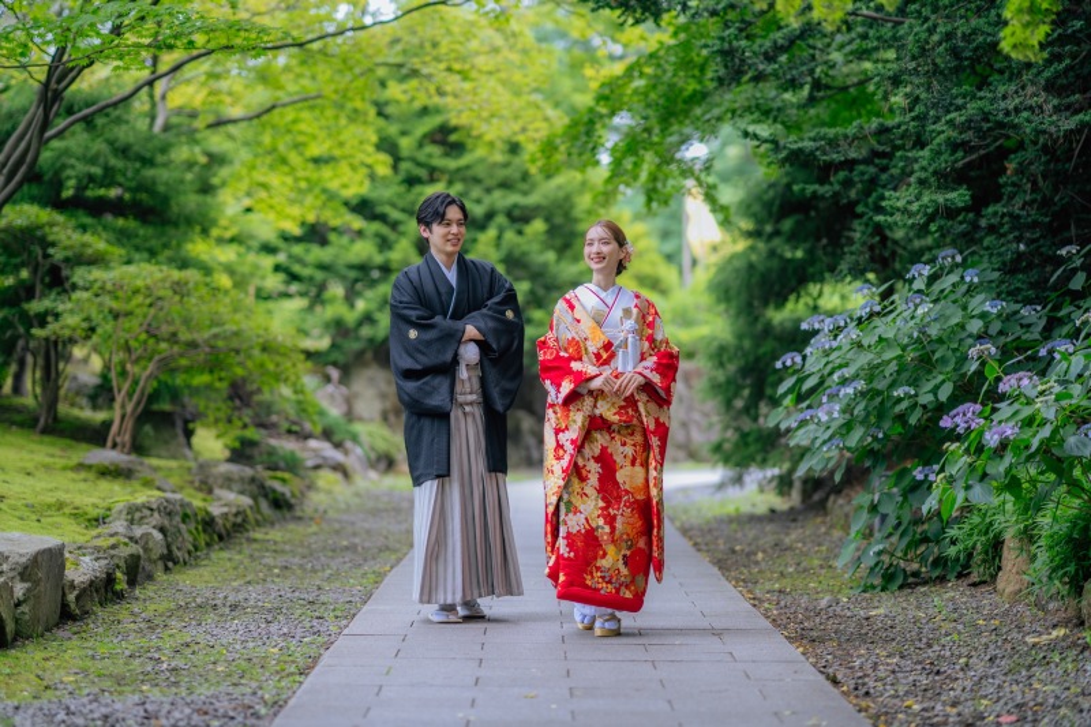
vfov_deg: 16.1
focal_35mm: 85
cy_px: 364
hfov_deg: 23.9
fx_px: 2575
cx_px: 546
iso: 100
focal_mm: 85
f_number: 1.6
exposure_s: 1/320
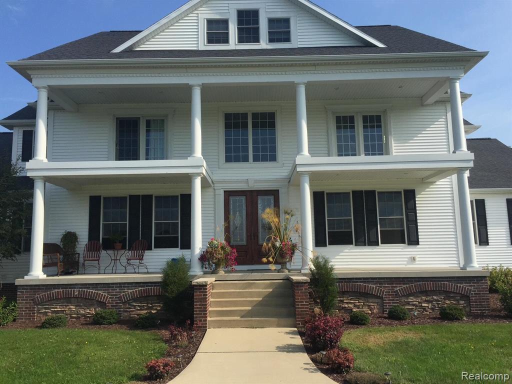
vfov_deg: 48.2
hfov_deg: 61.7
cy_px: 192
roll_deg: +0.1
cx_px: 256
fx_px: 429
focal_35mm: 29
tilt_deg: +8.4
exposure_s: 1/2825
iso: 32
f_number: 2.2
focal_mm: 4.15
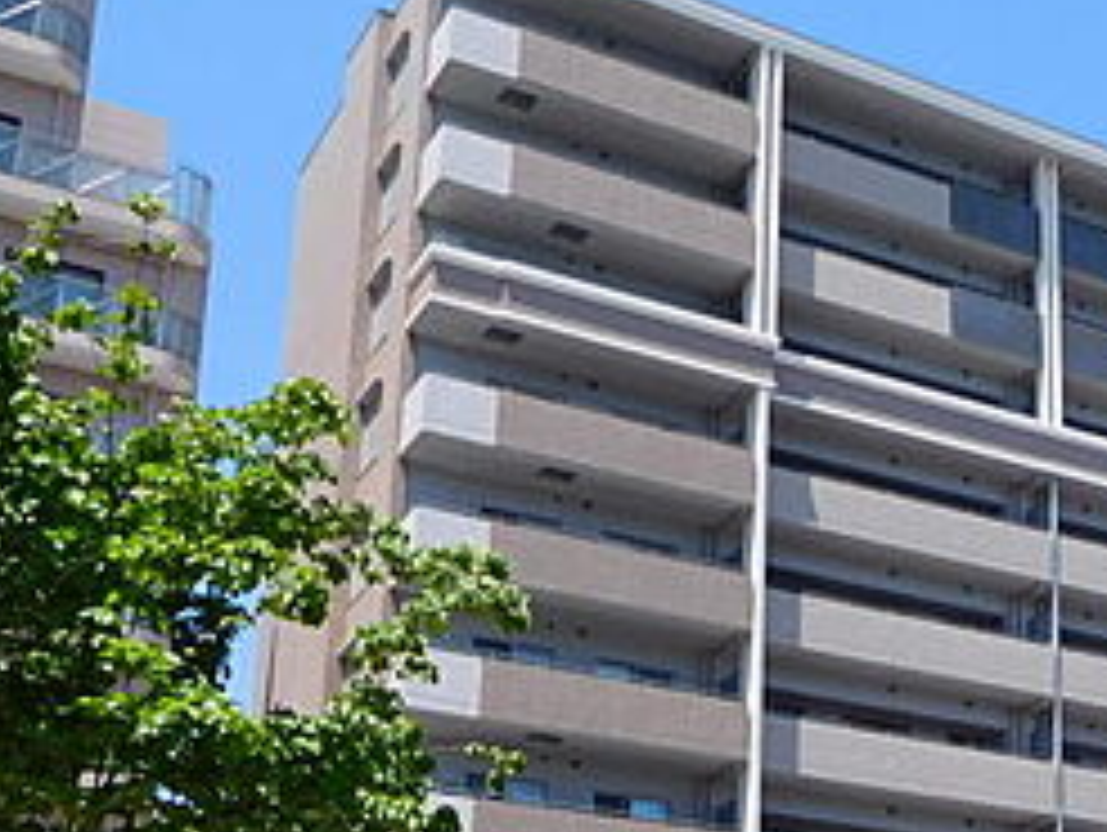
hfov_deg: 28.0
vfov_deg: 21.9
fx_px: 2081
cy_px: 801
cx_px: 1102
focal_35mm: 65
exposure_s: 1/1000
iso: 125
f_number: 3.4
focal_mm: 4.5
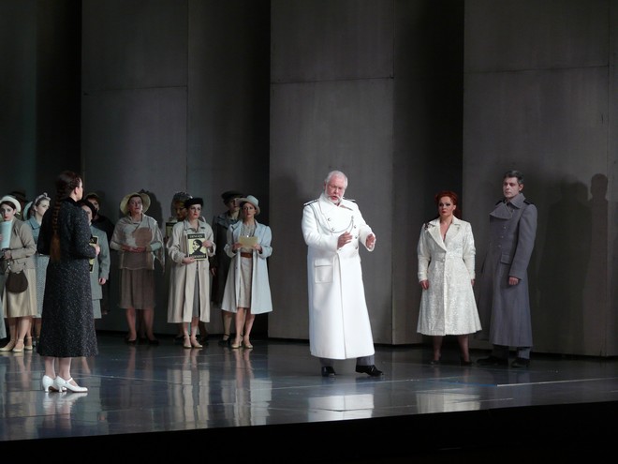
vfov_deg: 11.3
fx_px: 2339
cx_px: 309
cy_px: 232
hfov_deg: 15.1
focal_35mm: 131
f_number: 3.6
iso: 200
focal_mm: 27.7
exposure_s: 1/15
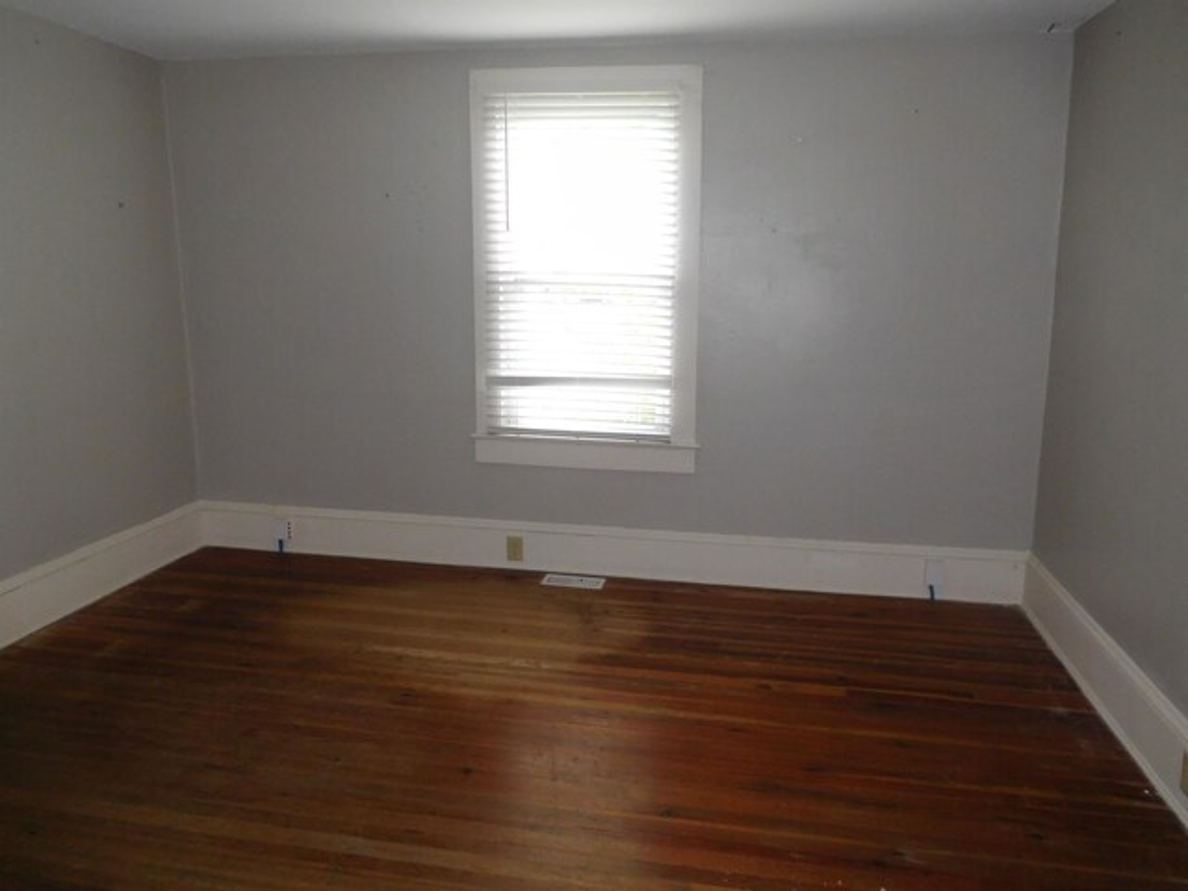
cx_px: 594
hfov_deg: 69.4
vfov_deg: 54.9
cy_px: 446
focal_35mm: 25
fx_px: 858
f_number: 3.4
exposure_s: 1/30
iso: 320
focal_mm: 4.5
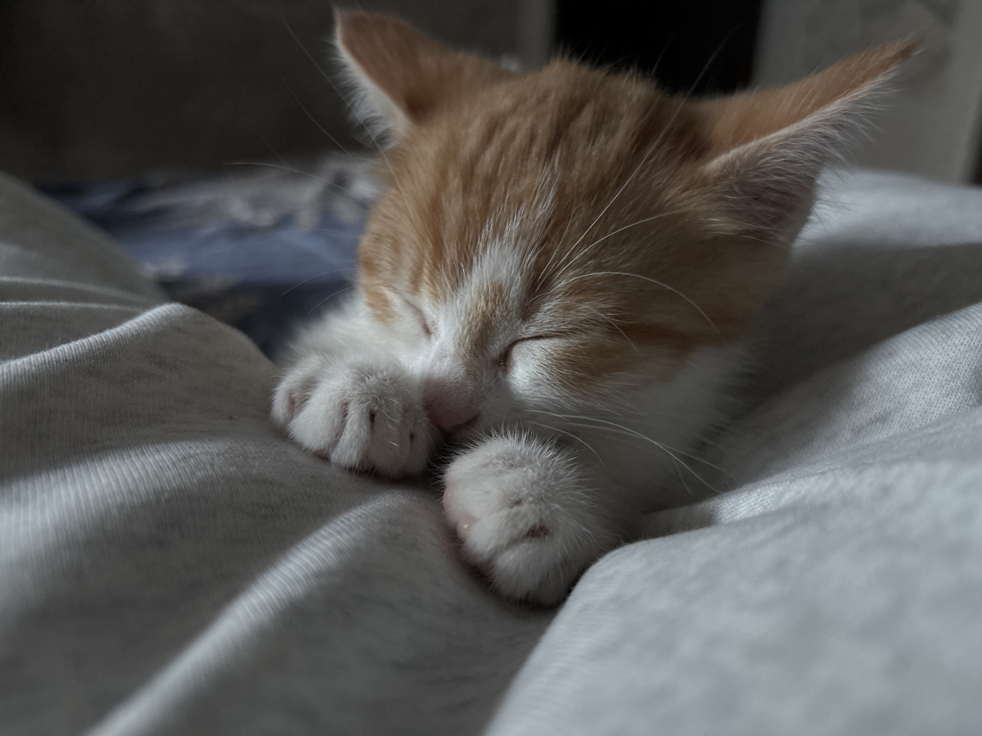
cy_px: 368
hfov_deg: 67.3
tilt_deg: -22.4
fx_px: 738
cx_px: 491
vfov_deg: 53.1
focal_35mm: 26
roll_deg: -1.3
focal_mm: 5.96
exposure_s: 1/30
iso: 800
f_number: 1.6
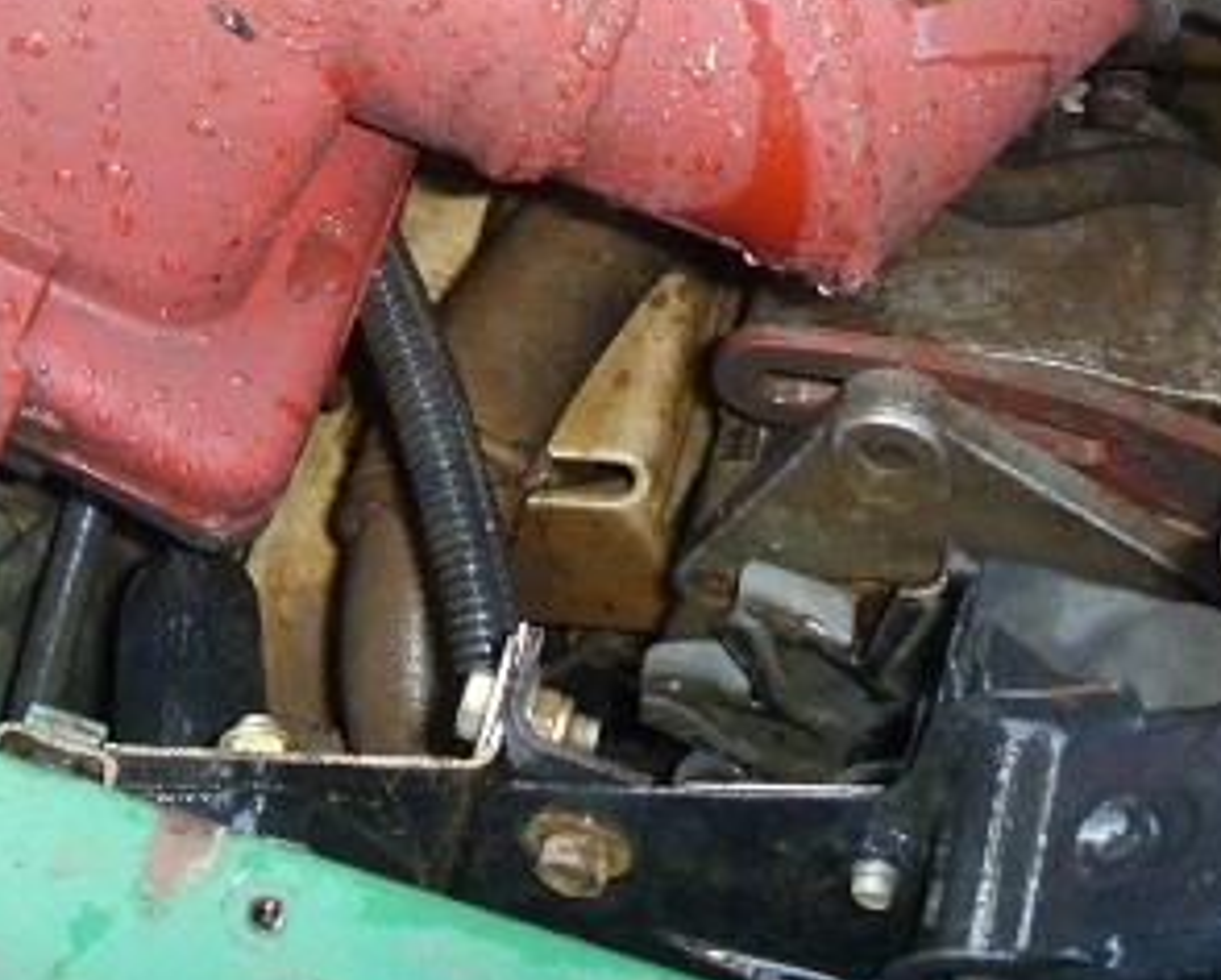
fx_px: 3148
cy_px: -125
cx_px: -50
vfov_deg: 17.1
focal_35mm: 87
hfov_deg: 21.1
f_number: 3.5
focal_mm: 6.3
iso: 250
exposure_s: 1/60
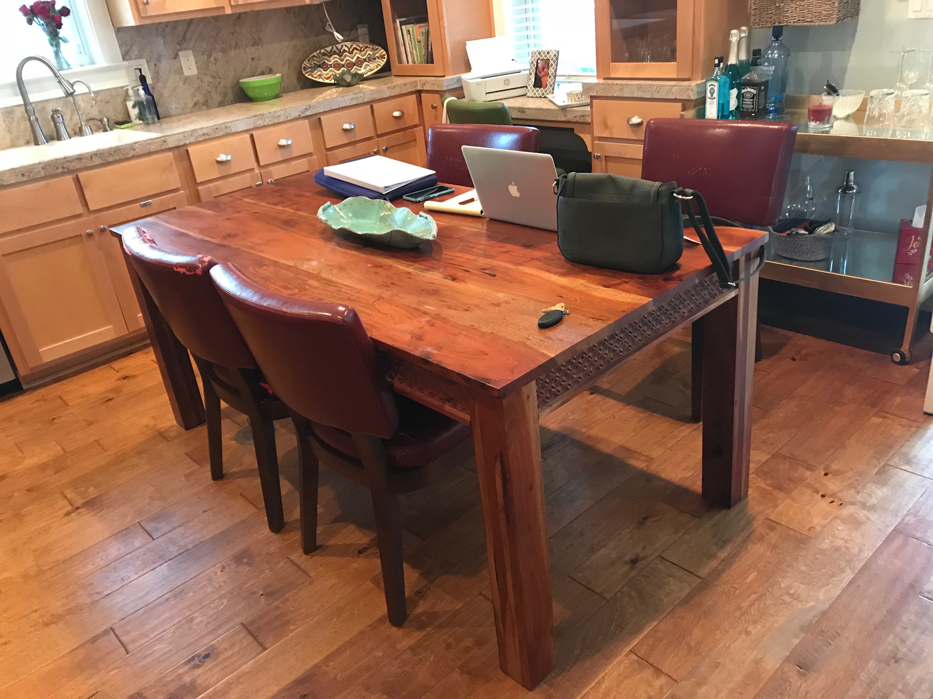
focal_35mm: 28
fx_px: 755
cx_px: 466
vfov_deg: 49.7
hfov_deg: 63.4
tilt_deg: -25.2
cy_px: 350
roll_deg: +7.3
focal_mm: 3.99
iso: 100
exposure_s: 1/8
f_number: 1.8
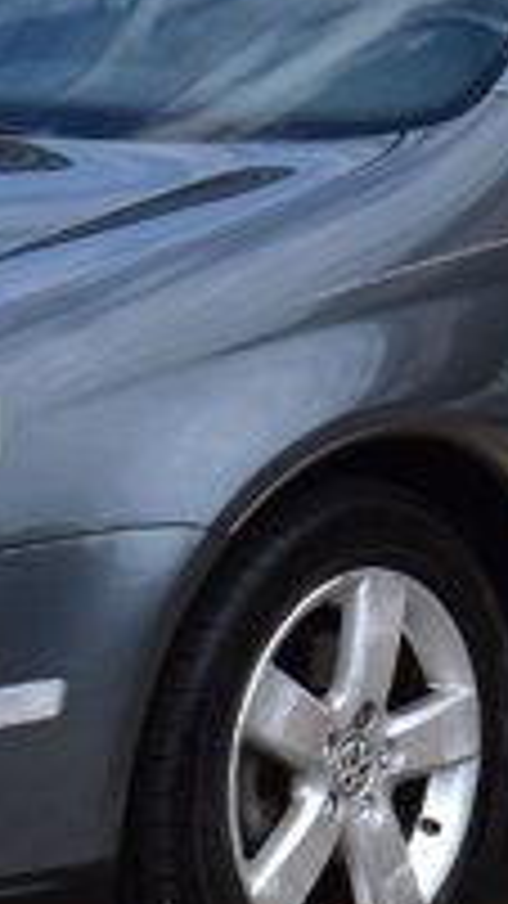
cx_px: 1362
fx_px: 5750
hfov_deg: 4.9
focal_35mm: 240
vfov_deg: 8.9
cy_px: -157
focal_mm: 30
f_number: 11
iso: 400
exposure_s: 1/400
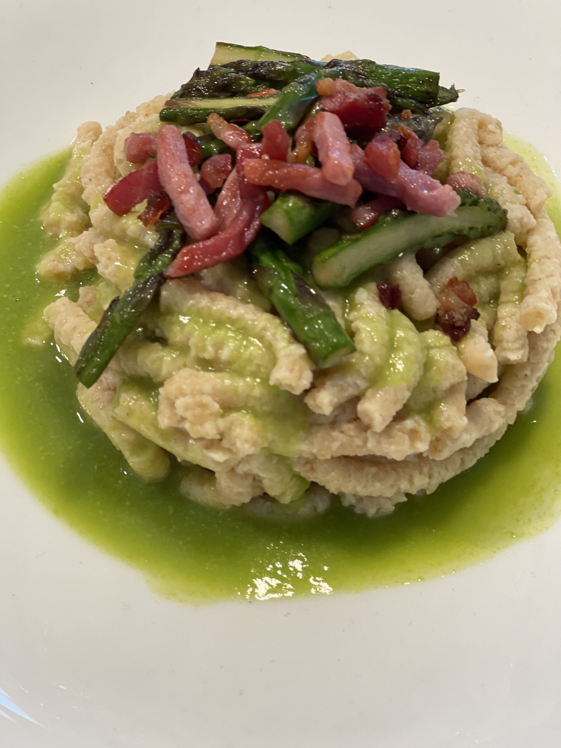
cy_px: 374
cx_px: 280
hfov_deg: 22.9
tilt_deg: -55.0
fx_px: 1383
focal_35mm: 64
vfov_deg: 30.3
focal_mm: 7.5
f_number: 2.2
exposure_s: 1/50
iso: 125
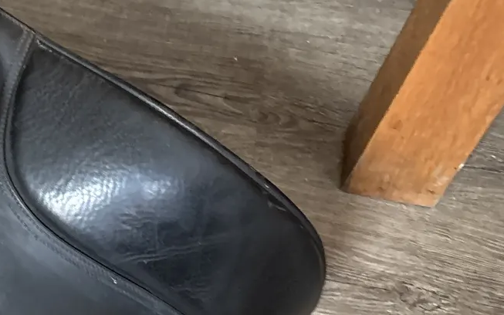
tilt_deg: -58.9
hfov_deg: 21.8
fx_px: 1112
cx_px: -225
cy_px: 420
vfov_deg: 15.3
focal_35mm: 81
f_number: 1.6
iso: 320
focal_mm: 5.96
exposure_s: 1/60
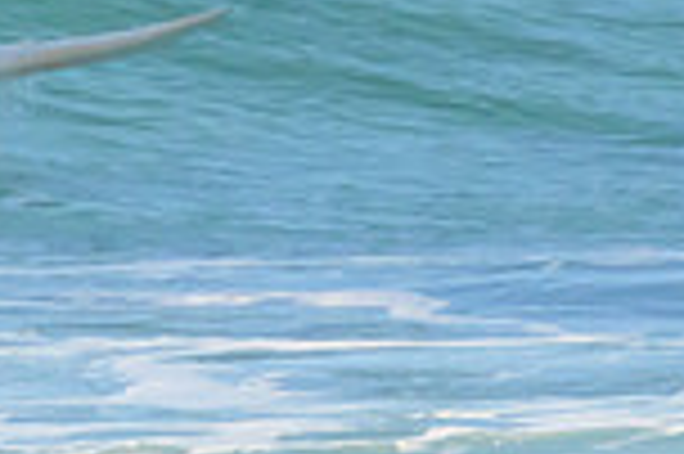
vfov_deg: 0.3
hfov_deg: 0.5
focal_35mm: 3950
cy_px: -333
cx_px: -301
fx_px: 74968
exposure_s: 1/2000
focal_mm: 800
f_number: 11
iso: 2000
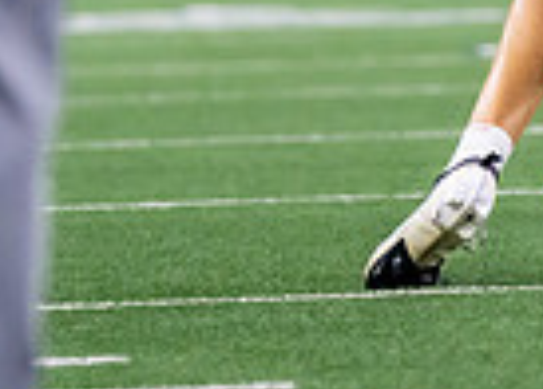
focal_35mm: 743
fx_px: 11464
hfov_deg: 2.7
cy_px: -464
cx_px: 878
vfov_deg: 1.9
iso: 2000
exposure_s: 1/1000
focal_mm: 129
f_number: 2.8
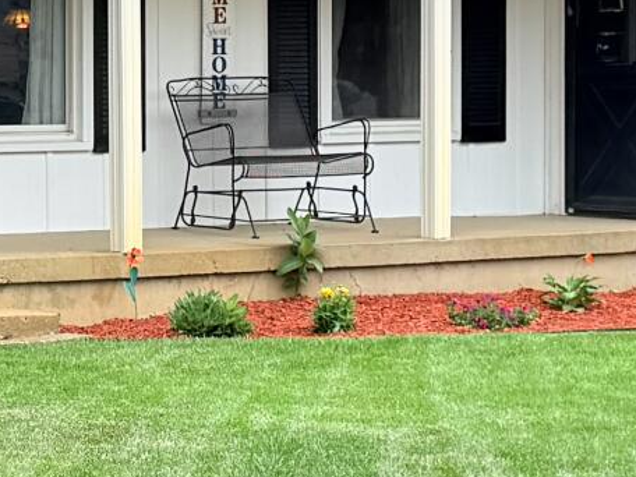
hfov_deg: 11.9
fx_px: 2903
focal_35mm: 158
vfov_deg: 9.4
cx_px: -349
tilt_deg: -0.4
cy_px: 113
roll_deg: +0.8
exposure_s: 1/1727
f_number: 1.78
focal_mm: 6.76
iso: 100
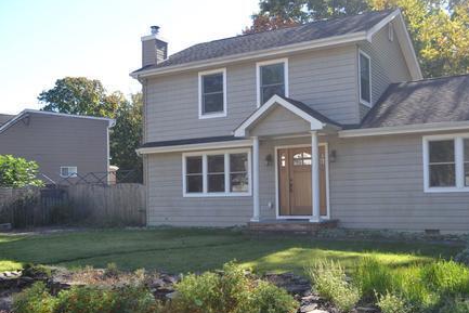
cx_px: 276
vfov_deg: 34.2
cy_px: 182
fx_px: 508
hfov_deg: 49.3
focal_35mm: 39
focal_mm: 22
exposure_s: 1/125
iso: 100
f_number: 5.6
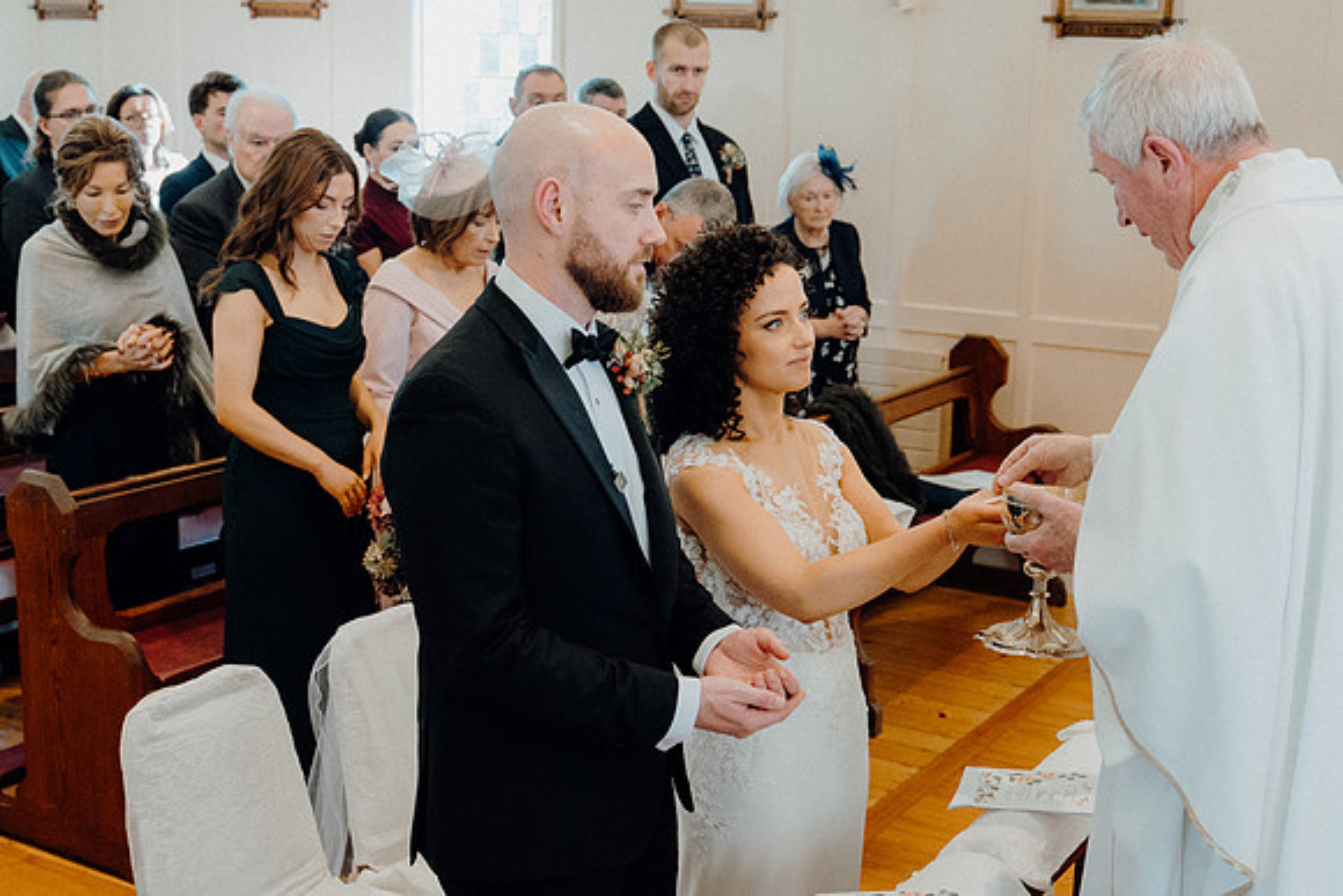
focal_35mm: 49
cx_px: 672
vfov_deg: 27.5
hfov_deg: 40.3
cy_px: 448
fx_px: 1828
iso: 2000
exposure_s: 1/160
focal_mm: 33
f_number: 3.5
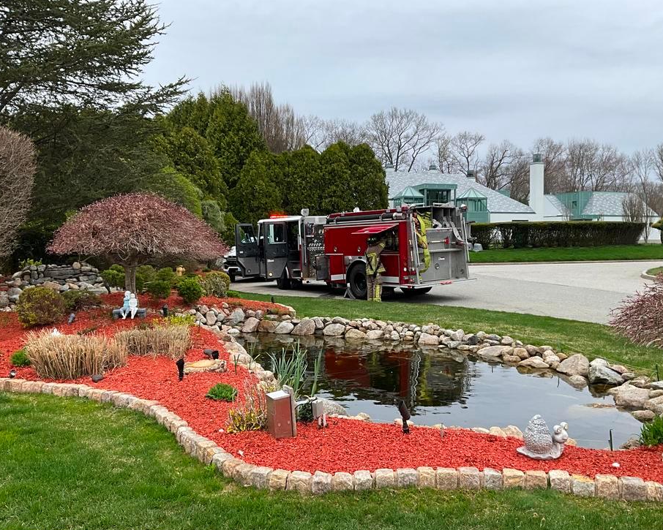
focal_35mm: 32
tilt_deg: -2.5
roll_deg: +0.1
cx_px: 346
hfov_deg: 55.6
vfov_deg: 45.8
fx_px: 628
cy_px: 279
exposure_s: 1/606
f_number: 1.8
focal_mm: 3
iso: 25
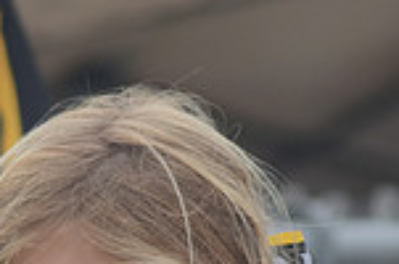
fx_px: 12719
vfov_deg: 1.2
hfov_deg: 1.8
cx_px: 135
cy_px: 356
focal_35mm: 1150
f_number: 5.6
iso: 400
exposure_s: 1/800
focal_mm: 200
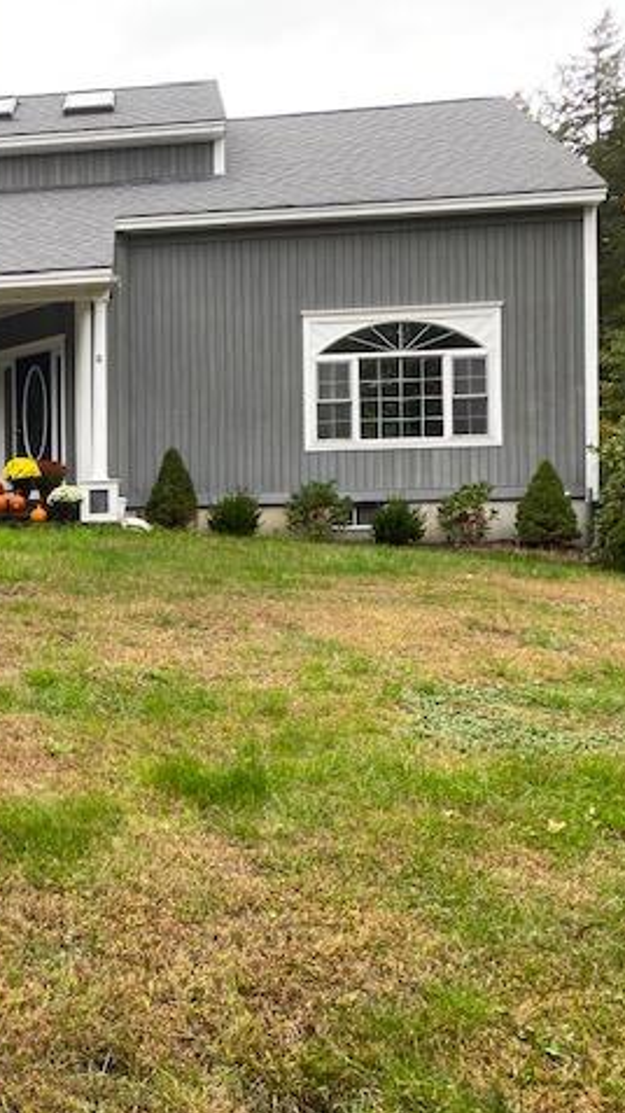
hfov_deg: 28.7
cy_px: 558
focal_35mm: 38
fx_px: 1121
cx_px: -35
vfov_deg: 52.8
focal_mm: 4.25
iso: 32
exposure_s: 1/141
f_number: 1.8
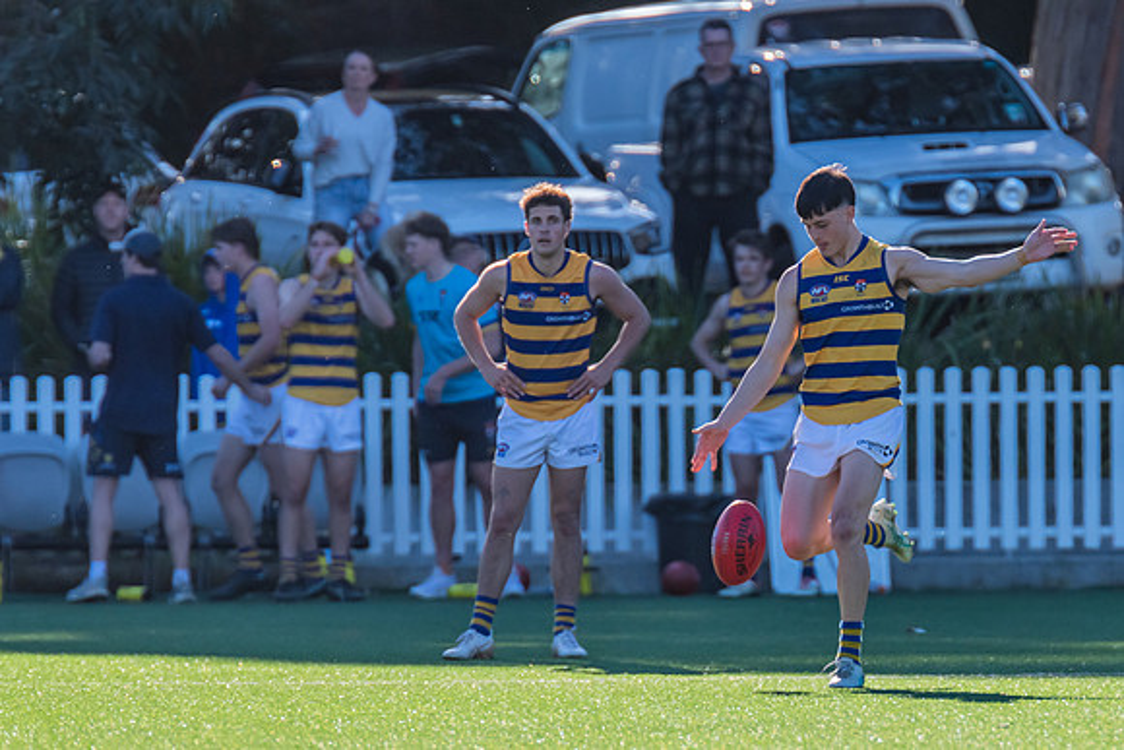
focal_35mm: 824
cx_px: 735
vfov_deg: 1.7
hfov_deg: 2.5
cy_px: 424
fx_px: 25735
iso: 800
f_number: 8
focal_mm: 600
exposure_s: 1/1250
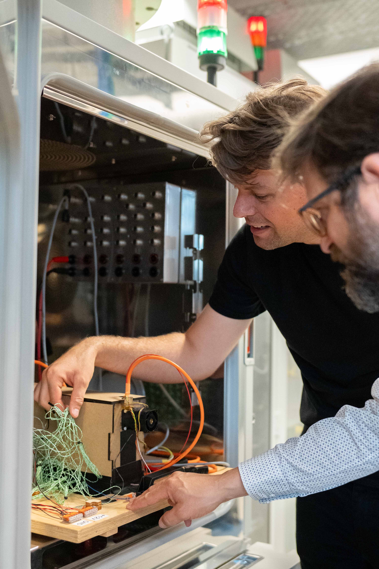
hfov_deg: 31.9
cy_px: 284
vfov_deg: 46.4
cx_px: 190
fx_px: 663
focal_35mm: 42
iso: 6400
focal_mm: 28
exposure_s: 1/640
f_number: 2
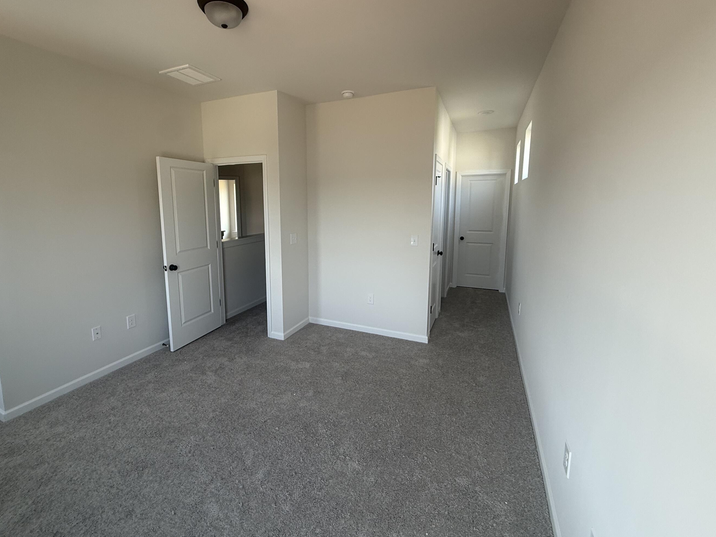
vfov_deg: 77.9
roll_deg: -0.2
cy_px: 245
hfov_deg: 94.3
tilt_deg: -6.3
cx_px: 333
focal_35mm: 16
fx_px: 331
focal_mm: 2.22
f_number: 2.2
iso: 64
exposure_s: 1/99
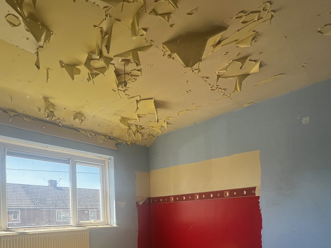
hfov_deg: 71.3
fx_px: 229
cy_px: 214
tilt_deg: +0.2
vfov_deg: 51.5
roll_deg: +1.3
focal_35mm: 24
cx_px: 146
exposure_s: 1/146
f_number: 1.8
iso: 32
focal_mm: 1.57
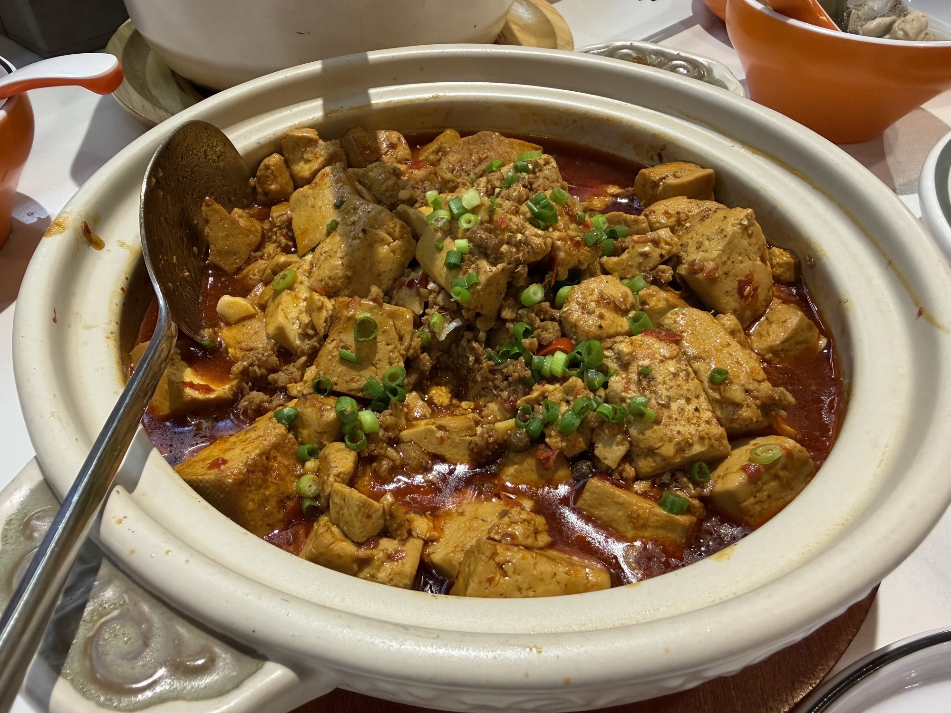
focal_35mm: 24
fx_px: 659
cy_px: 356
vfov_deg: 56.8
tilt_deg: -46.4
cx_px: 476
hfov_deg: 71.6
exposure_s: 1/100
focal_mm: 2.22
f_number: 2.2
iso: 200
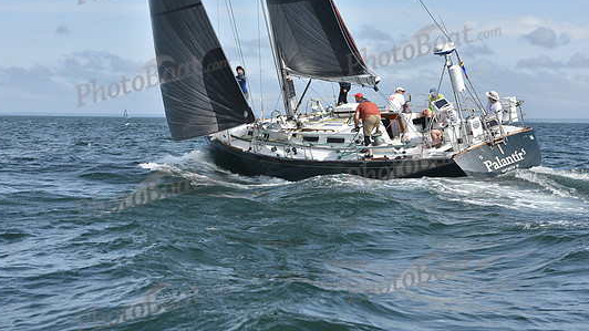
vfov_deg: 15.1
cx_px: 289
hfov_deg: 26.5
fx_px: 1249
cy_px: 120
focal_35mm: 80
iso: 200
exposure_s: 1/1250
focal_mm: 70
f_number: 6.3
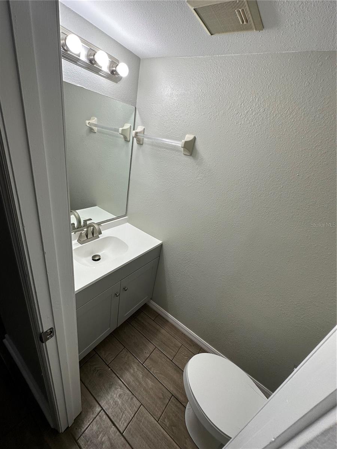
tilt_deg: -26.1
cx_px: 168
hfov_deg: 85.7
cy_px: 224
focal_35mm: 14
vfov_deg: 102.1
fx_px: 182
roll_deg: -11.9
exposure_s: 1/120
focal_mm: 2.22
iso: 64
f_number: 2.2
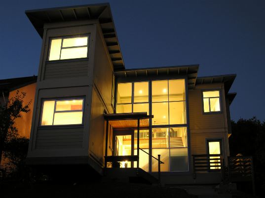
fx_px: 230
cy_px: 99
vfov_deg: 46.7
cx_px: 132
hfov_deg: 60.0
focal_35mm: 30
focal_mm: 7.5
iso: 50
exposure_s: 2
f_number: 3.1
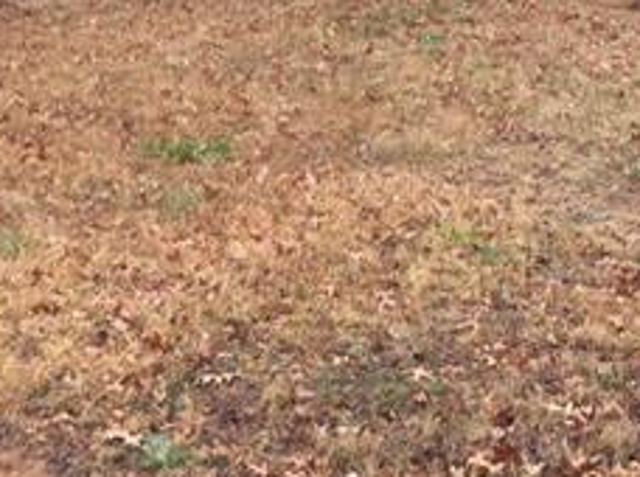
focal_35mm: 90
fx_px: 1660
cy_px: 38
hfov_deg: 21.8
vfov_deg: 16.1
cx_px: 317
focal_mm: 3.3
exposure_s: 1/120
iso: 64
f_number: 2.4
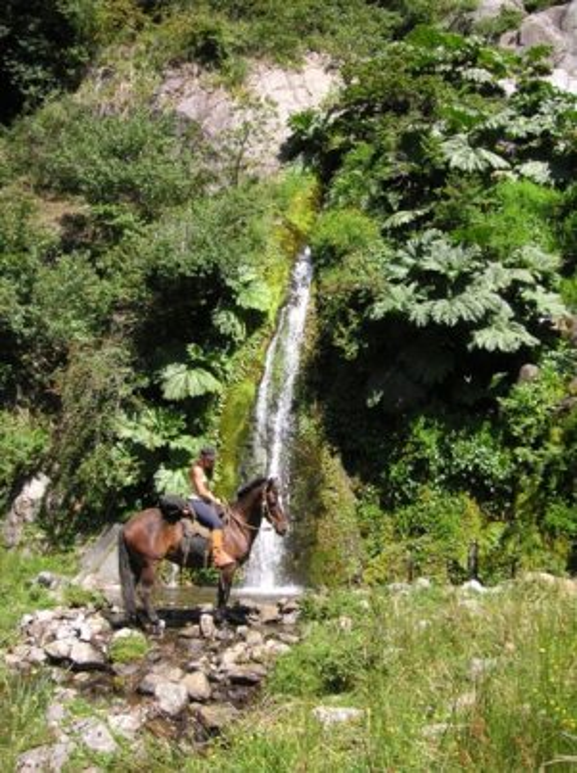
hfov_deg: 38.6
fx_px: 825
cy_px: 386
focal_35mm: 37
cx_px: 288
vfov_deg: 50.2
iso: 50
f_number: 2.8
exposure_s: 1/750
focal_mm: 6.1
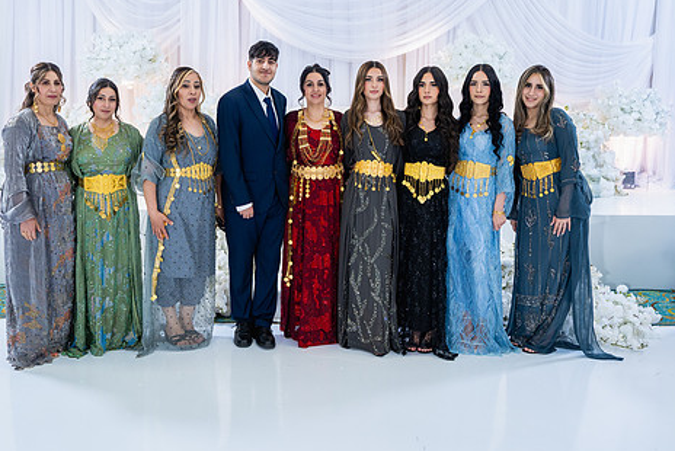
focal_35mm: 35
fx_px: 657
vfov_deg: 37.8
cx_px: 304
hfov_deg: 54.3
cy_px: 183
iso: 640
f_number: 2.8
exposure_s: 1/160
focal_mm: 28
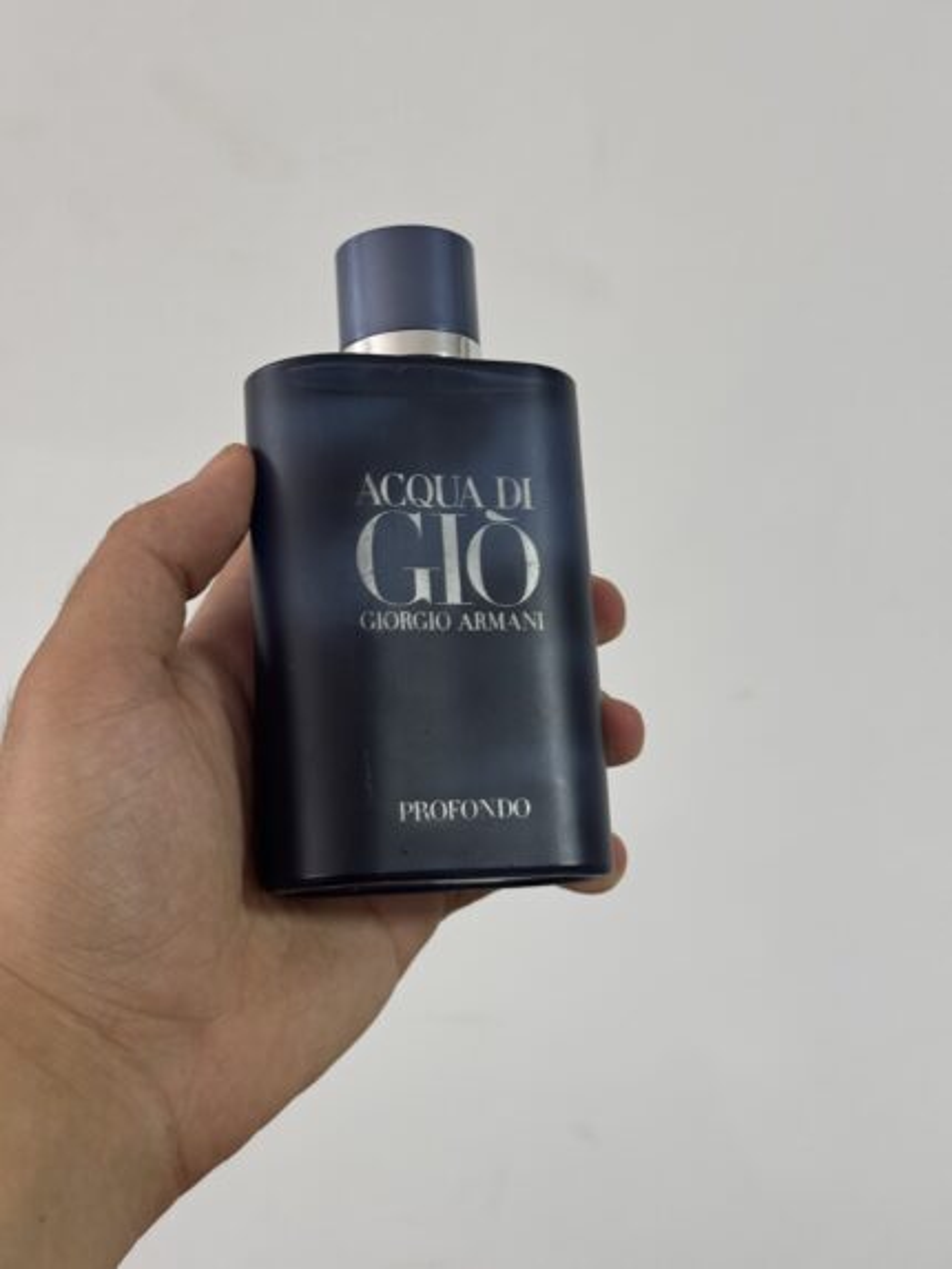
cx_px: 476
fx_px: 1759
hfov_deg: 30.3
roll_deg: -4.2
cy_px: 634
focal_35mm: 48
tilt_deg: -18.0
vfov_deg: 39.6
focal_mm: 6.76
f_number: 1.78
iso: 80
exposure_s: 1/50
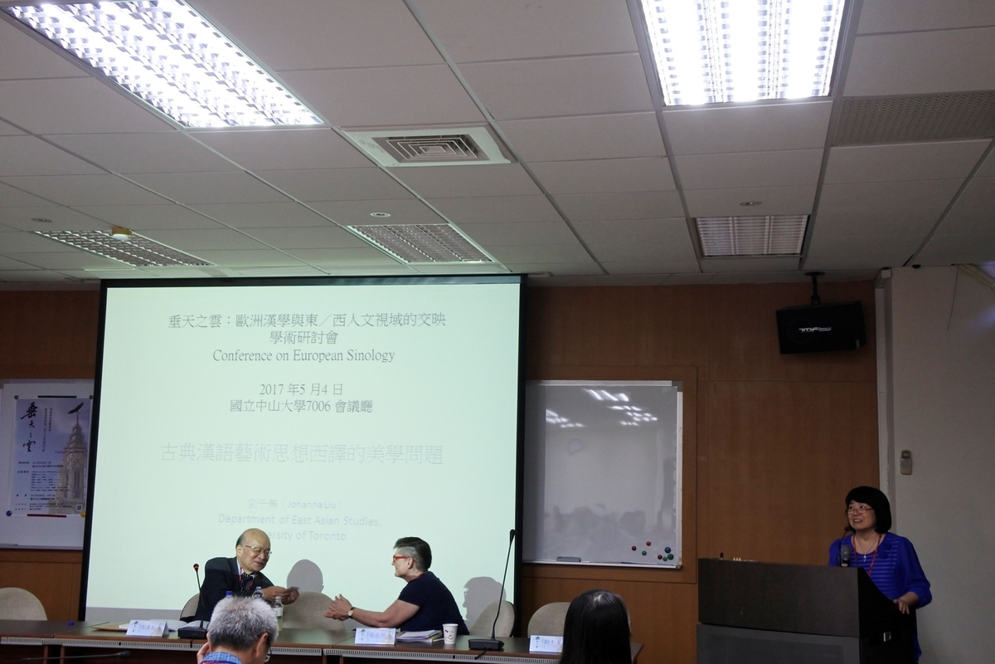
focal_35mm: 43
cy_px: 332
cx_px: 498
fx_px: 1188
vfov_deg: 31.2
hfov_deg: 45.4
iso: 800
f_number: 4.5
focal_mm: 16.1
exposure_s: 1/60
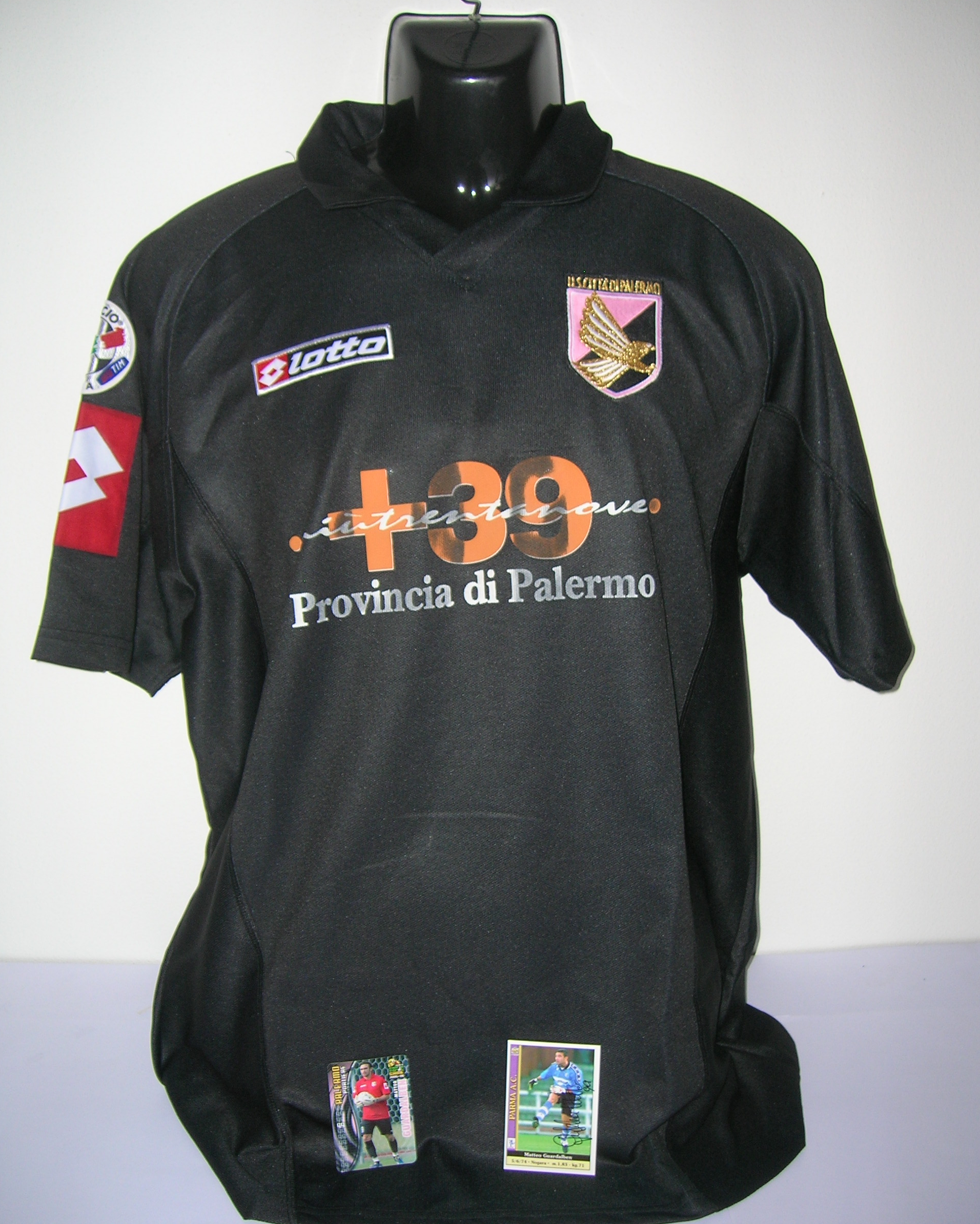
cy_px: 632
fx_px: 1305
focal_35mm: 36
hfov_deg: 41.2
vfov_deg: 50.3
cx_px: 484
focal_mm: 5.7
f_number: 2.9
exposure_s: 1/60.1
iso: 50
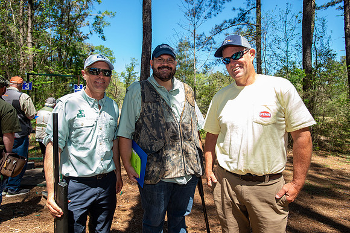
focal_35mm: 22
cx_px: 175
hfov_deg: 78.6
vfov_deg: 57.2
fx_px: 214
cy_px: 116
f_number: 5
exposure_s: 1/100
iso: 100
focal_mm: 22
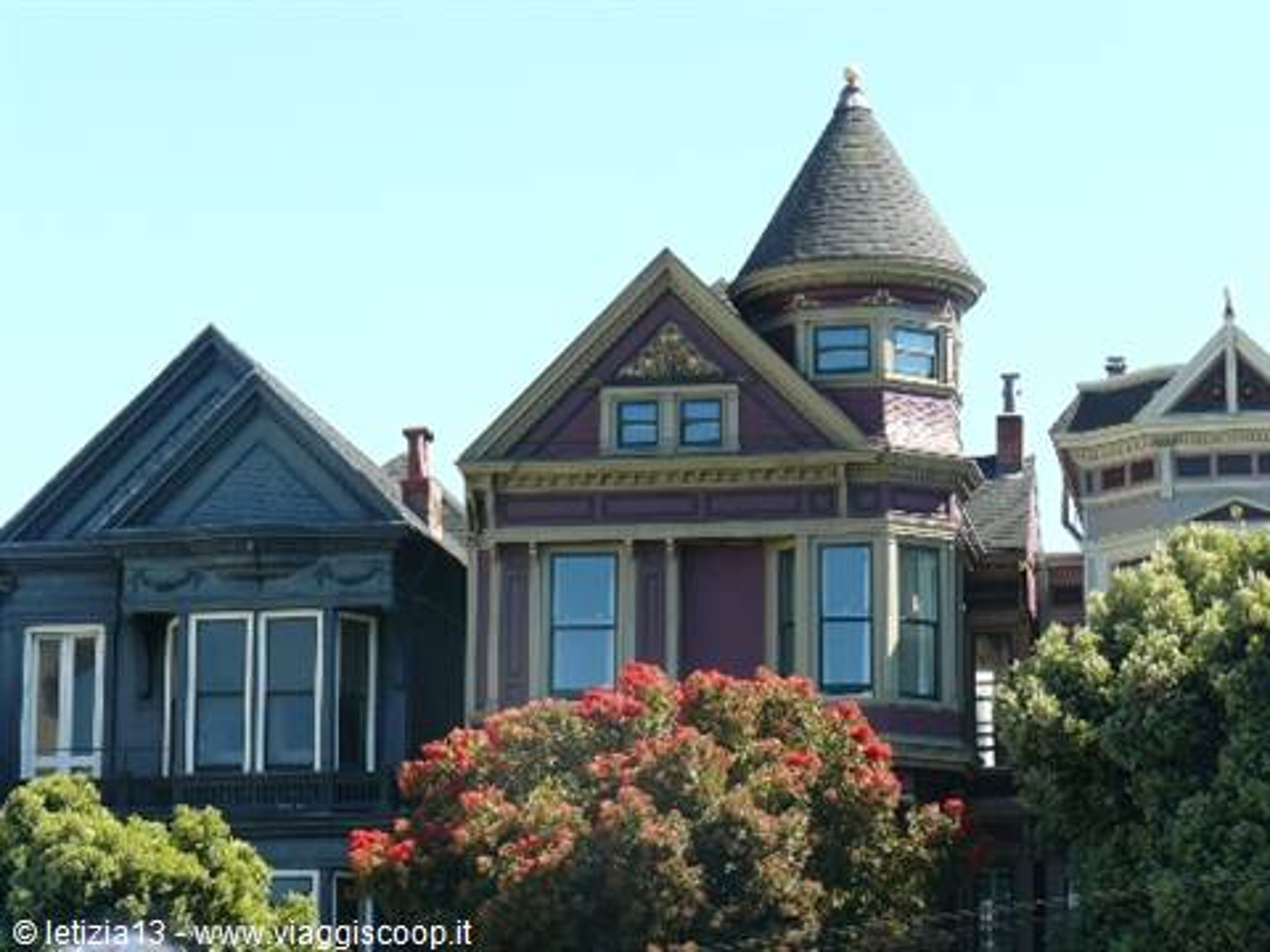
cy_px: 476
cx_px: 635
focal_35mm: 112
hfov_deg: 17.6
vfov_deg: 13.2
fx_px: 4109
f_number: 4.5
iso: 100
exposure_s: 1/200
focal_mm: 18.6
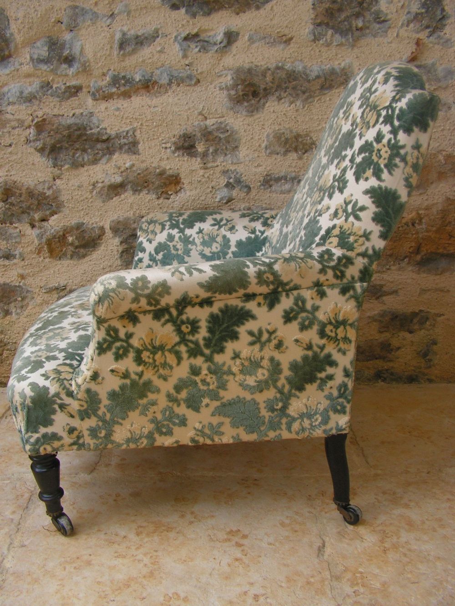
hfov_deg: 39.7
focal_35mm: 36
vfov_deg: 51.4
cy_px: 303
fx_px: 631
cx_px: 228
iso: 64
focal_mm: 6
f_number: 3.2
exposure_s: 1/125
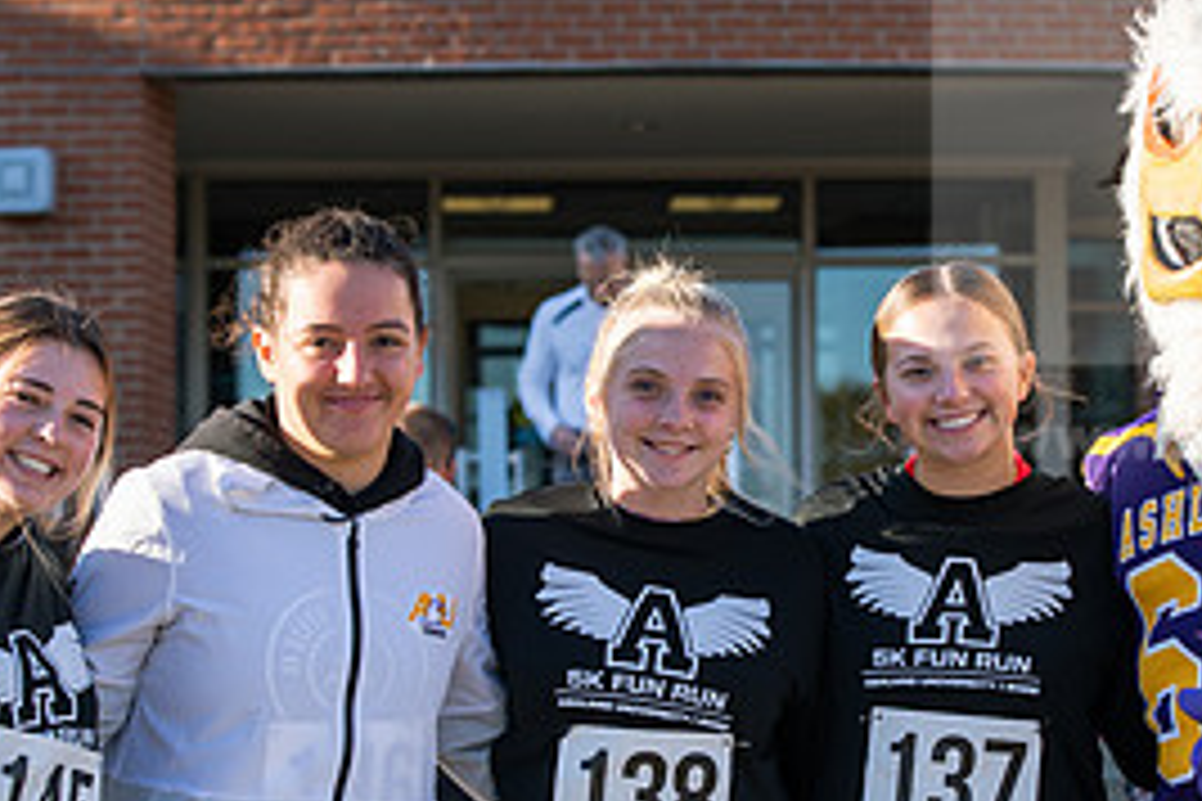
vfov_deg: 9.0
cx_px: 797
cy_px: 533
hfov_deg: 13.5
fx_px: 5075
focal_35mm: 152
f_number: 4.5
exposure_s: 1/320
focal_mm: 70
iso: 100
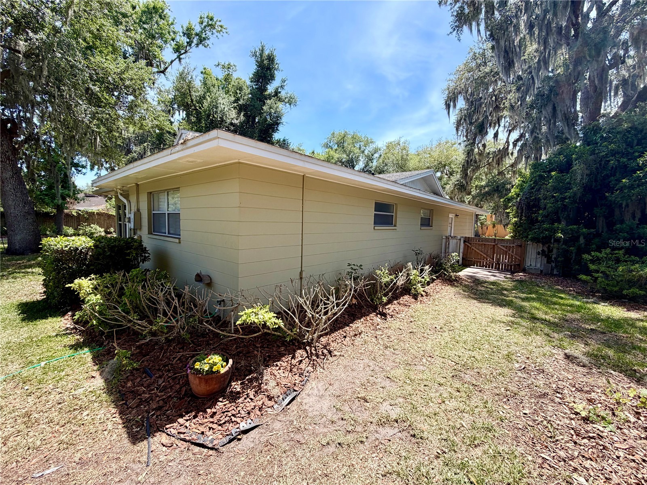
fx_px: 262
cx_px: 324
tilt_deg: -3.8
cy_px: 242
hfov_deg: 102.1
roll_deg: -1.4
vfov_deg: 85.7
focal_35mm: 14
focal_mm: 2.22
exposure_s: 1/686
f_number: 2.2
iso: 40
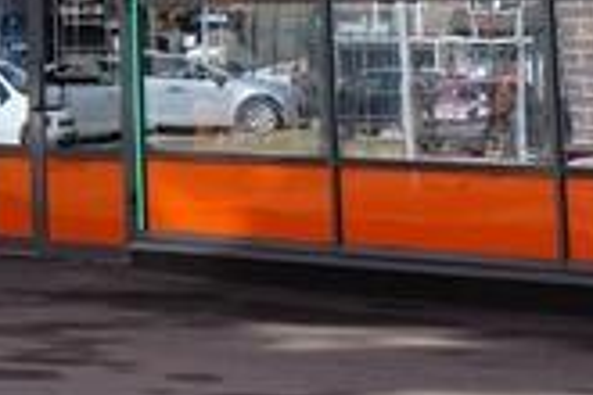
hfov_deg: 11.0
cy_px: -641
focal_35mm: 180
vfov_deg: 7.1
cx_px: -323
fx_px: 2965
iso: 400
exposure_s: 1/400
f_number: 7.1
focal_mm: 19.2
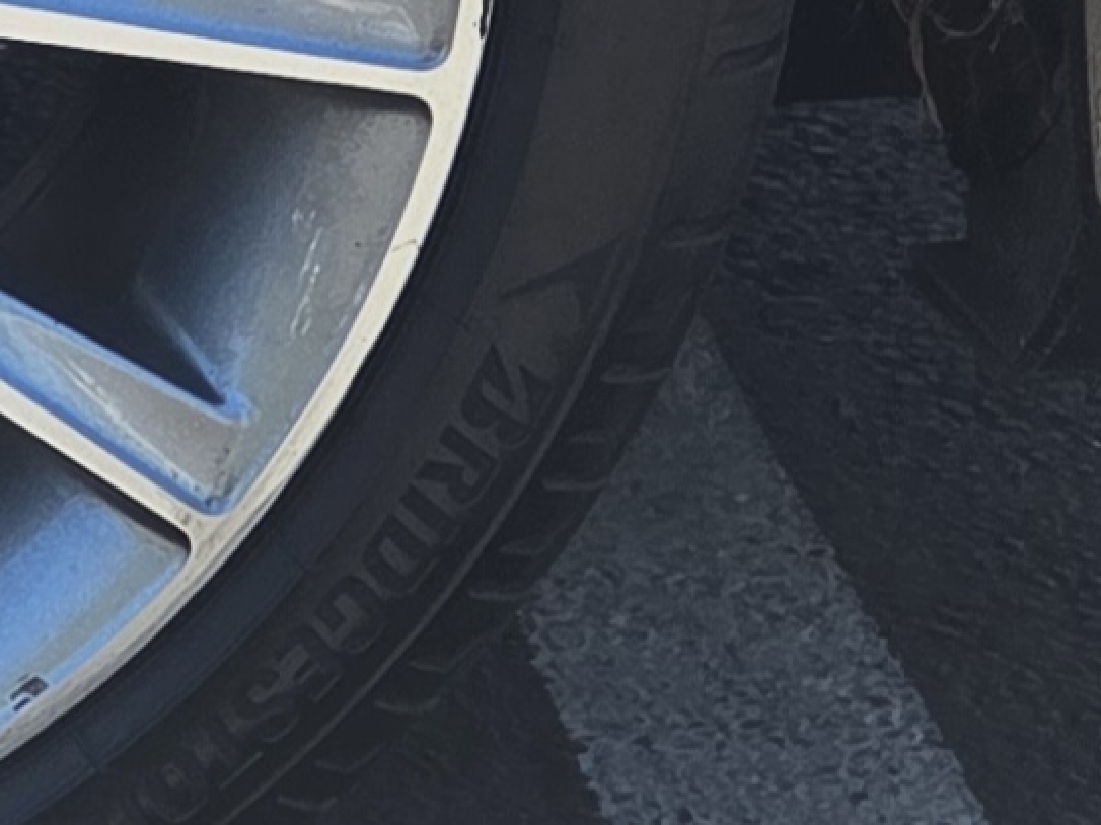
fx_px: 2576
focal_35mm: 81
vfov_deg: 17.0
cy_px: -292
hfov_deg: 19.7
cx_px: -704
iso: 80
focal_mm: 5.4
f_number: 1.8
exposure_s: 1/625
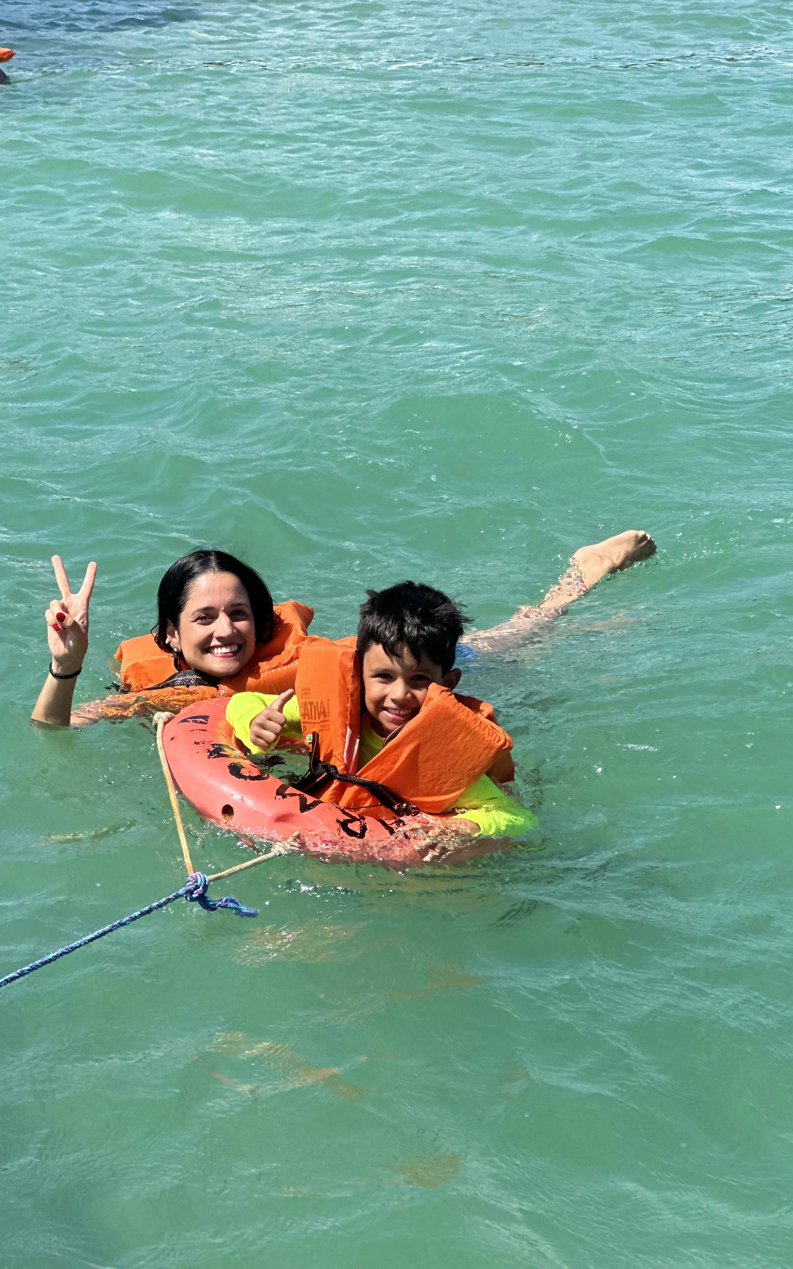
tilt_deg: -12.7
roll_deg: -3.0
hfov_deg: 15.9
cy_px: 633
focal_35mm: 82
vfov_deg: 25.2
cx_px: 351
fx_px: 2836
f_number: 2.8
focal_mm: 9
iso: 32
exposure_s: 1/686
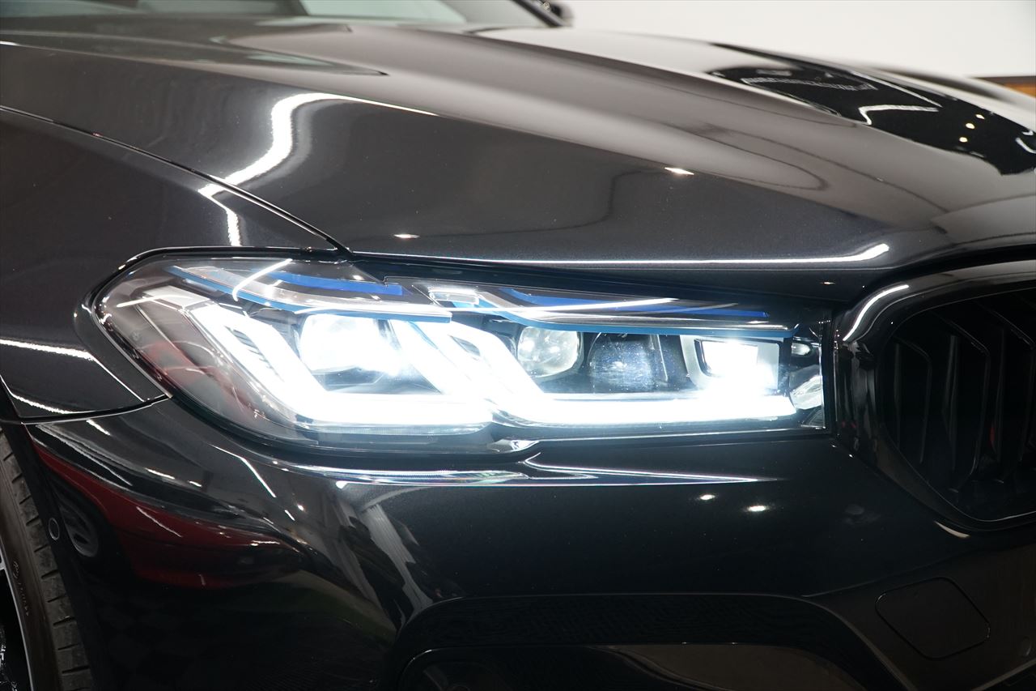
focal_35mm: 40
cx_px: 518
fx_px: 1151
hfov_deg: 48.5
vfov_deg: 33.4
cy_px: 346
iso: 640
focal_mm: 27
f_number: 4
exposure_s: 1/60
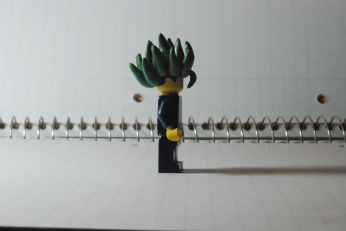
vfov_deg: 16.6
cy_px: 116
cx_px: 173
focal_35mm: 82
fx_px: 794
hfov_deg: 24.6
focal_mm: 55
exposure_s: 1/50
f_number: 32
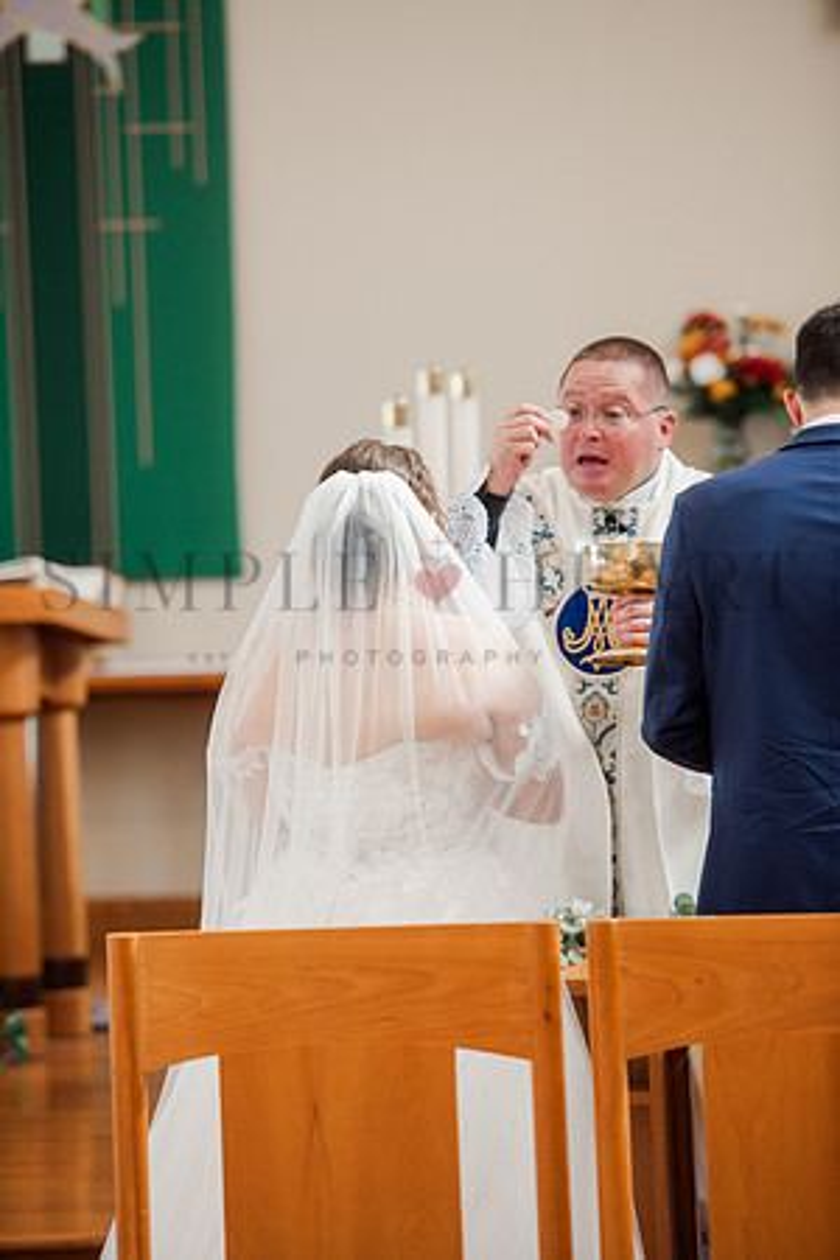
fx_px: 5425
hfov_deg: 8.9
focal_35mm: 155
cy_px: 630
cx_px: 420
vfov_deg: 13.2
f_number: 2.8
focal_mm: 155
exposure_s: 1/200
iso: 400
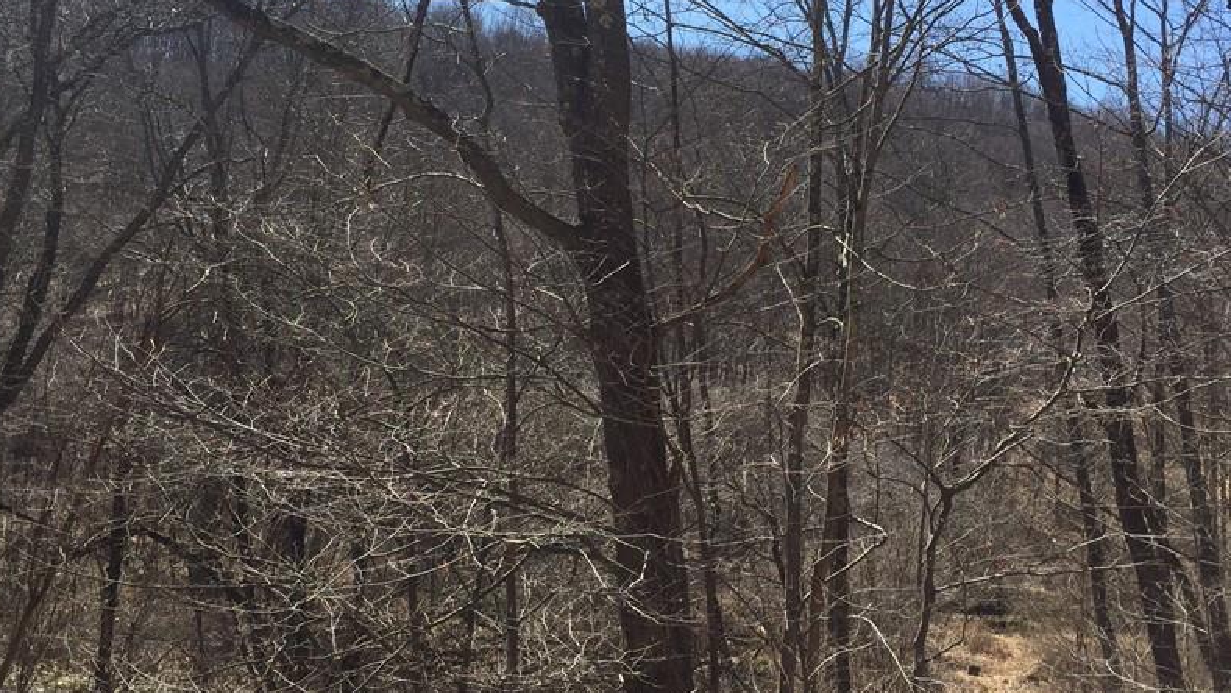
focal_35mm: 41
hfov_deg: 49.4
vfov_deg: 28.9
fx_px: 1338
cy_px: 262
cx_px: 657
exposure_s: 1/1464
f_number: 2.2
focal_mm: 4.15
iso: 32
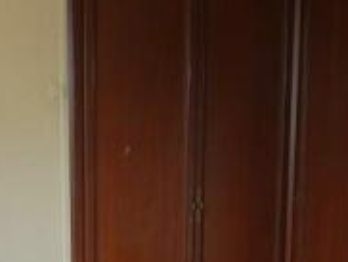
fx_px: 805
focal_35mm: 80
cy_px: 278
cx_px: 211
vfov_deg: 17.9
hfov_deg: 24.3
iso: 160
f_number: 3.1
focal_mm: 4.5
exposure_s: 1/60
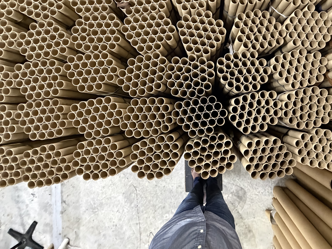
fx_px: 173
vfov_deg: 71.1
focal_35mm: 18
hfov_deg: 86.0
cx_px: 208
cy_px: 105
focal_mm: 2.22
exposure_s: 1/50
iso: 800
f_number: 2.2
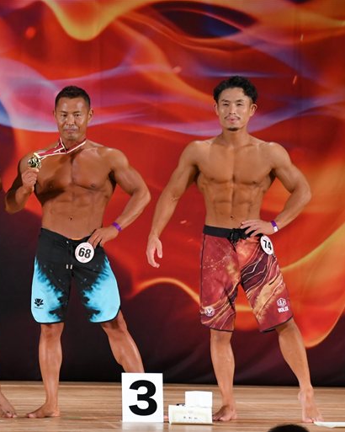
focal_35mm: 319
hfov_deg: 4.8
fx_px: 4074
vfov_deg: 6.1
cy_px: 216
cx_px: 31
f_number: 5.6
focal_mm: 150
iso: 3200
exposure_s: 1/400
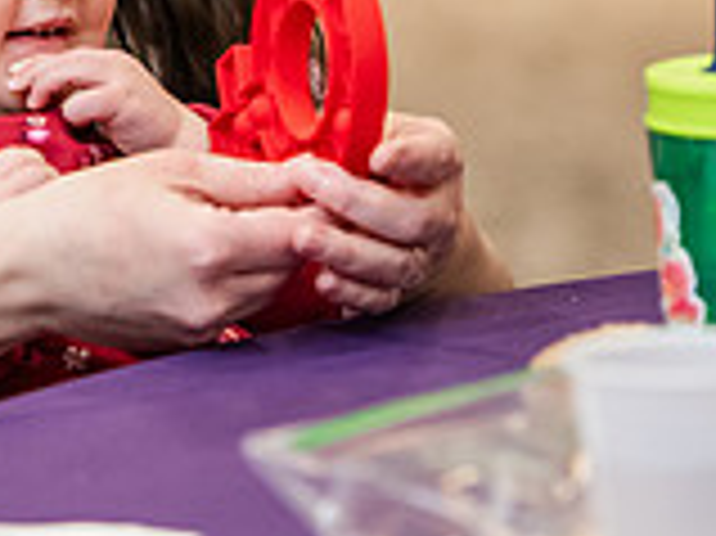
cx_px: -90
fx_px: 9818
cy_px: -250
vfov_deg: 3.1
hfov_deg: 4.2
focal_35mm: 475
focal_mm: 135
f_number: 3.2
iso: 1600
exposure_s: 1/160
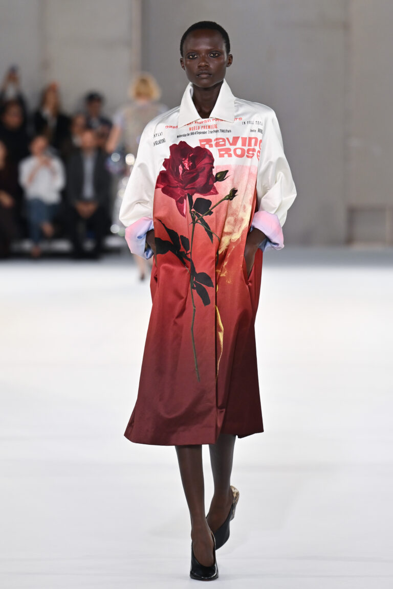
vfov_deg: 8.3
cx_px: 196
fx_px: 4044
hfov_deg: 5.6
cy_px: 294
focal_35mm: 247
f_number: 3.5
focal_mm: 165
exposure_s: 1/800
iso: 500
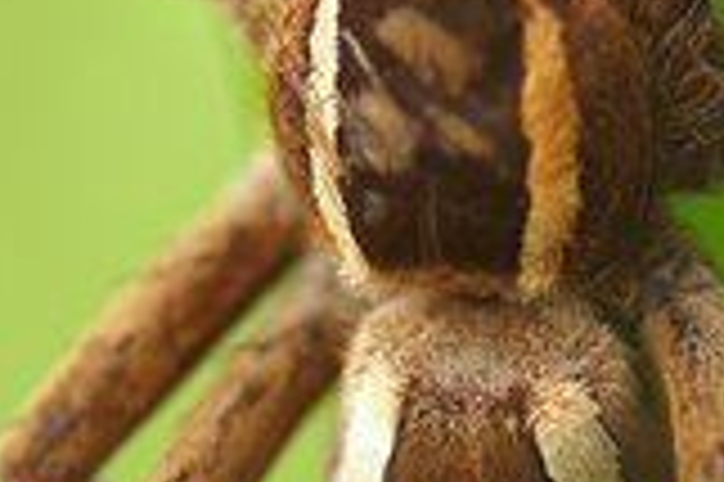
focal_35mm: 280
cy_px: -266
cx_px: 445
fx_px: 5625
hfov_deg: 7.4
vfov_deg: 4.9
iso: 100
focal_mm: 50
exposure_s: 1/400
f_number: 3.2
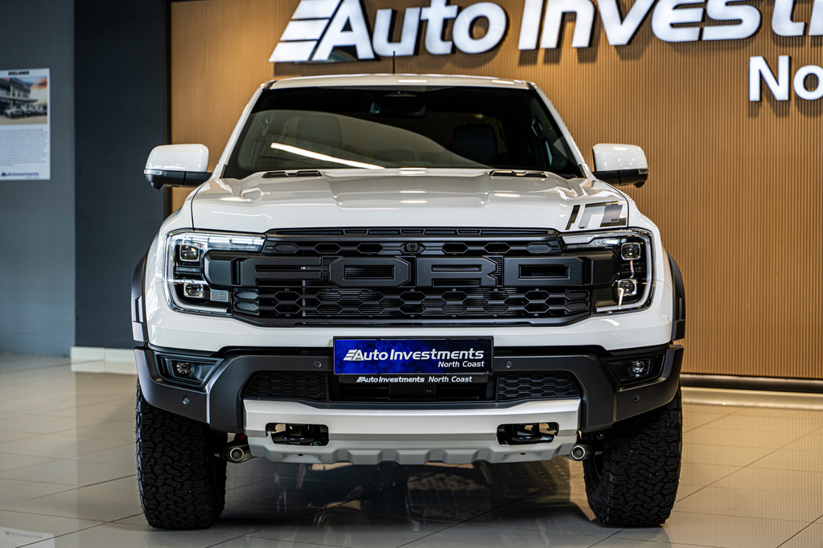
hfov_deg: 28.8
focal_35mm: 70
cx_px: 412
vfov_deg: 19.5
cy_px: 274
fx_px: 1600
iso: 500
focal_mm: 70
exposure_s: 1/125
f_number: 4
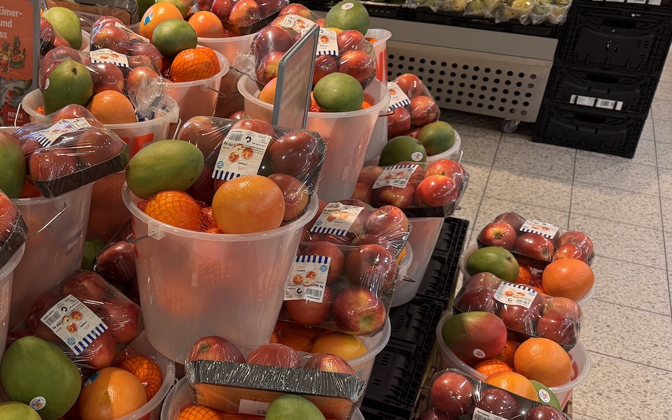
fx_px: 824
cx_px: 106
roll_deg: +0.5
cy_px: 229
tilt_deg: -29.3
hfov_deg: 41.8
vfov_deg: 28.6
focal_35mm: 45
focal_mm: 6.76
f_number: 1.78
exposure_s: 1/100
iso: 200
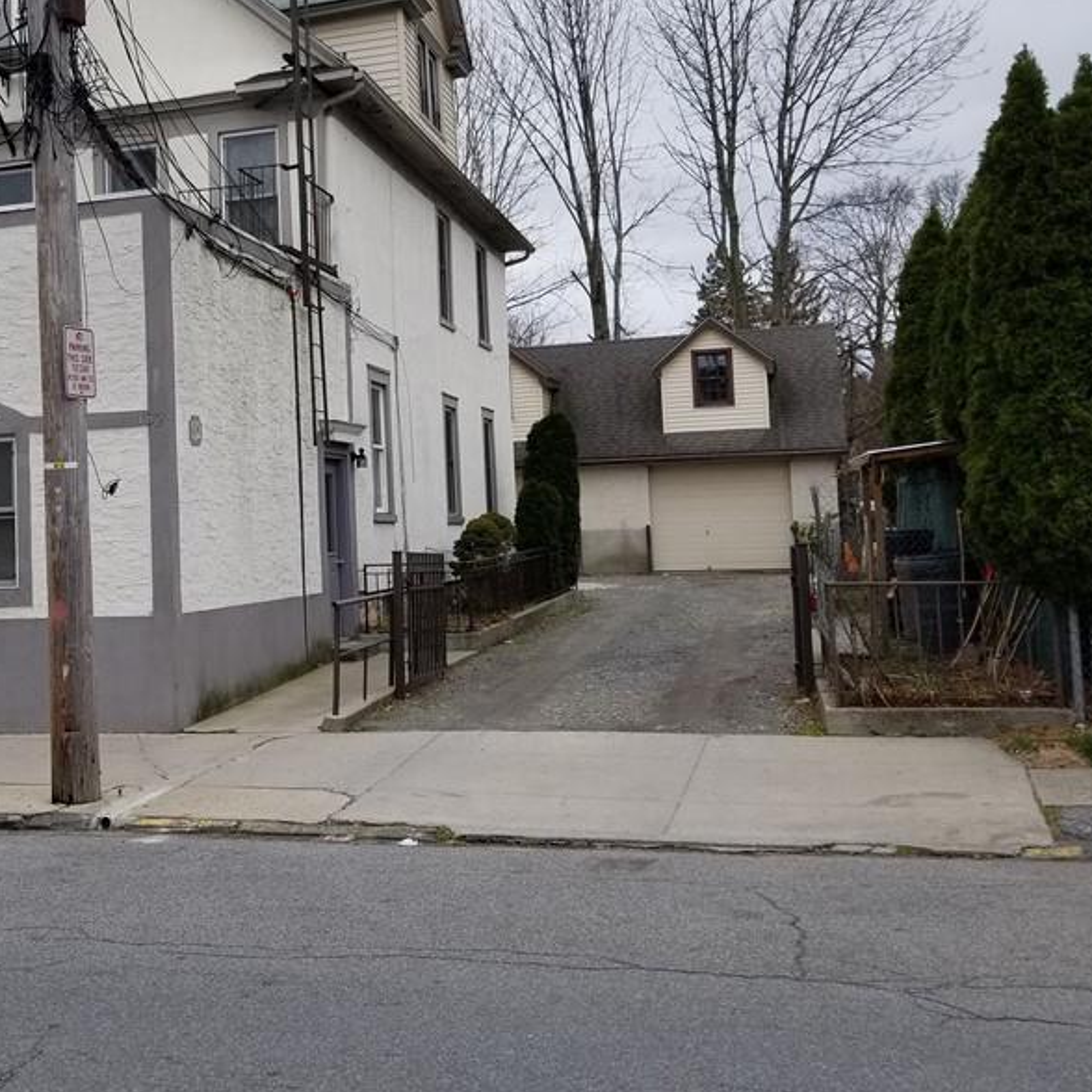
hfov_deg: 40.5
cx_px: 258
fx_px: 1428
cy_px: 468
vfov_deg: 41.8
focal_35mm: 40
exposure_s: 1/728
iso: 50
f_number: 1.7
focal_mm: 4.3
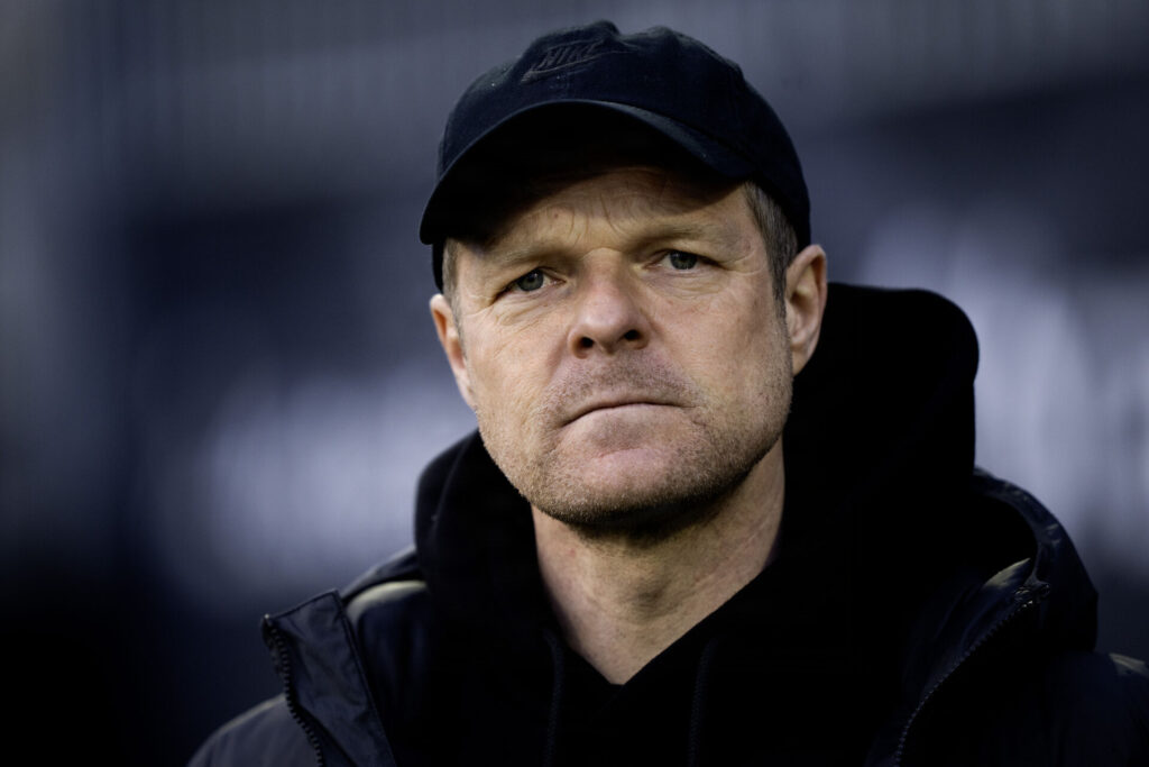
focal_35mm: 400
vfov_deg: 3.4
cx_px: 574
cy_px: 384
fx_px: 12768
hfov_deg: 5.2
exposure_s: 1/1000
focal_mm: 400
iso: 1250
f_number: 2.8
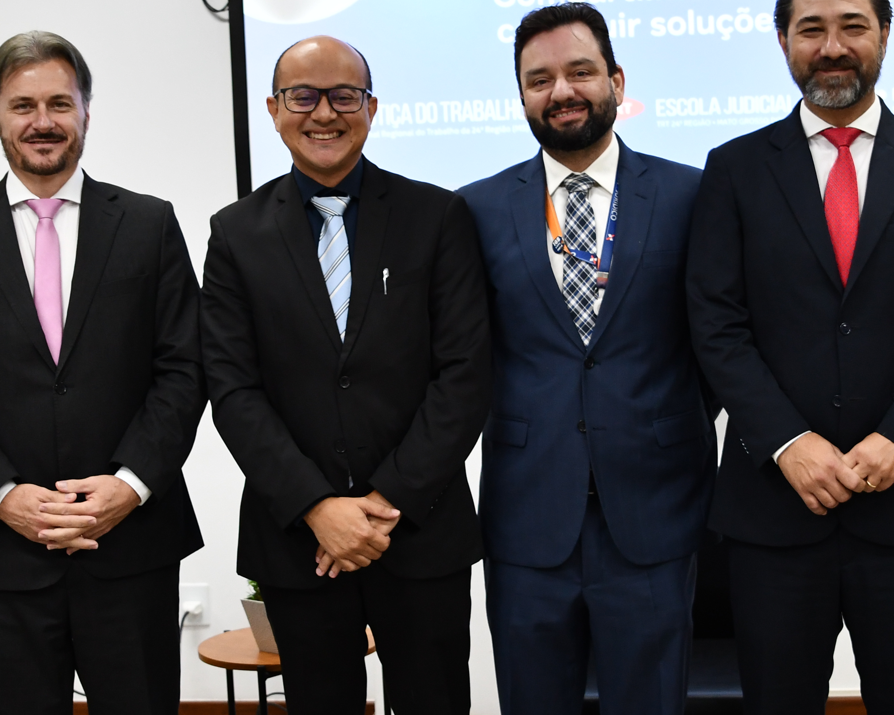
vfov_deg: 19.9
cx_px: 502
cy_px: 318
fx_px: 2037
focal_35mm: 77
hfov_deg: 24.7
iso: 800
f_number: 2.8
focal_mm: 26
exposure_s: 1/160
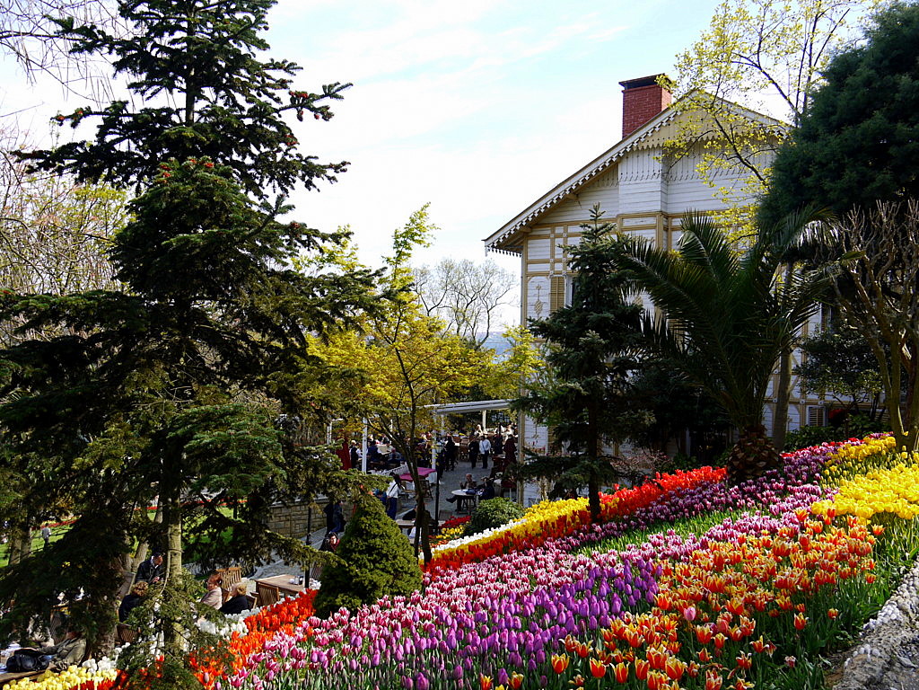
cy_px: 345
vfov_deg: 49.7
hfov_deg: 63.4
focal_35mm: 28
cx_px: 460
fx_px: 743
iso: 100
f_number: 5.6
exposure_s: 1/200
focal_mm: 14
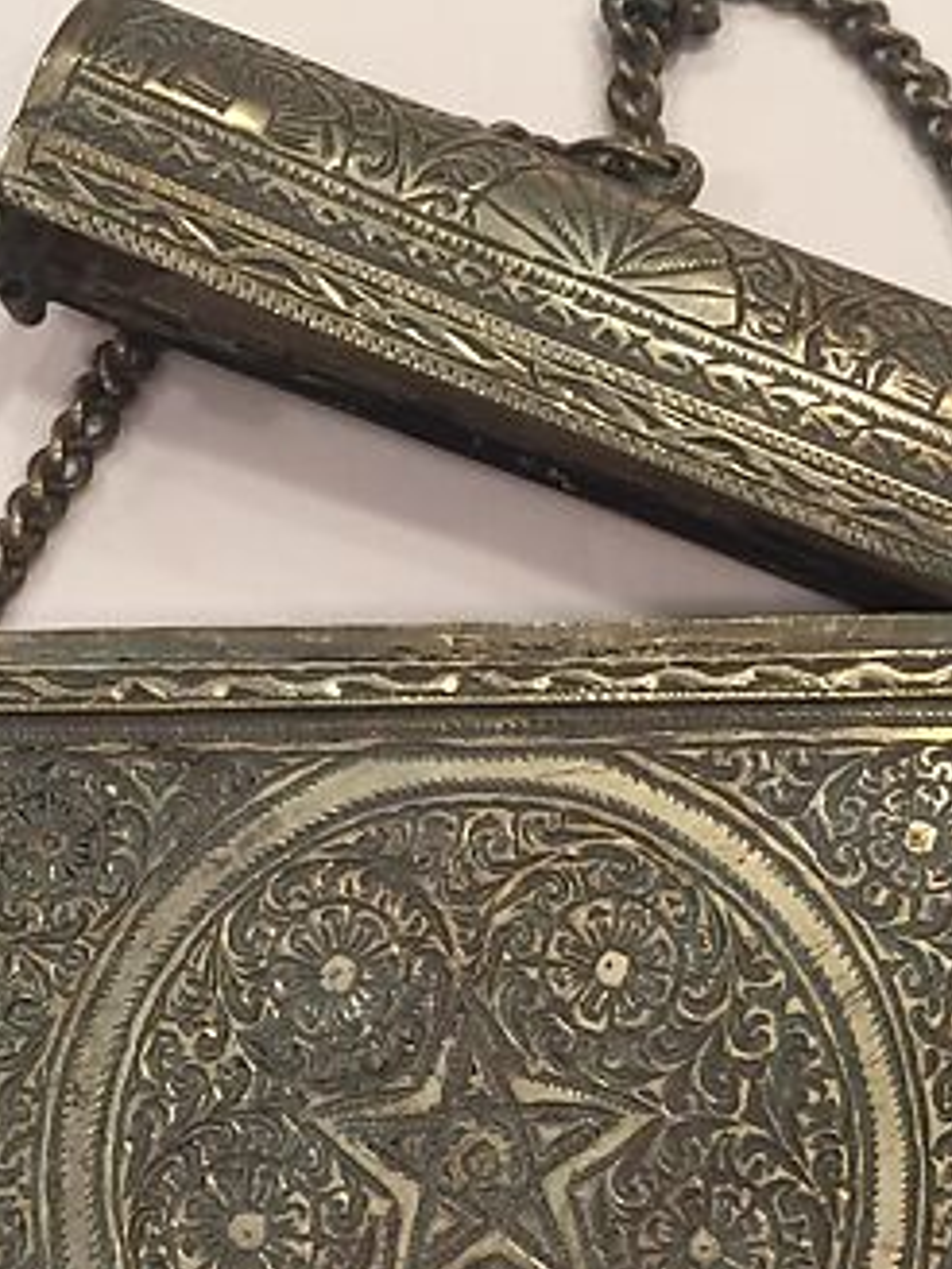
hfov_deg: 27.5
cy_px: 751
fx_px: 1943
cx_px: 468
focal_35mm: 53
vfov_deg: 36.1
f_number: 2.2
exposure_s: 1/30
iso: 50
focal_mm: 4.15
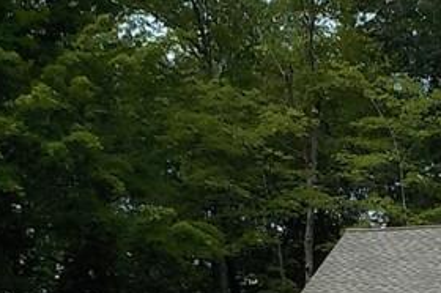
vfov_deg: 7.4
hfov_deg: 11.1
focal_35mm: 179
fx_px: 2190
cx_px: 646
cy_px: 578
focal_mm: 6.4
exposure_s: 1/800
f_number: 4.2
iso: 125
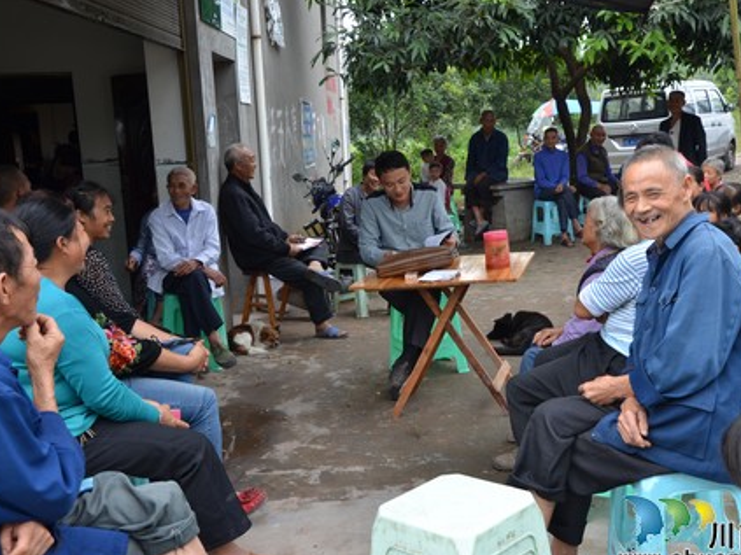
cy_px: 285
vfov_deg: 33.9
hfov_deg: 44.2
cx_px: 412
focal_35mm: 43
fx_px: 911
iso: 200
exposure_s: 1/160
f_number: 6.3
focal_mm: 25
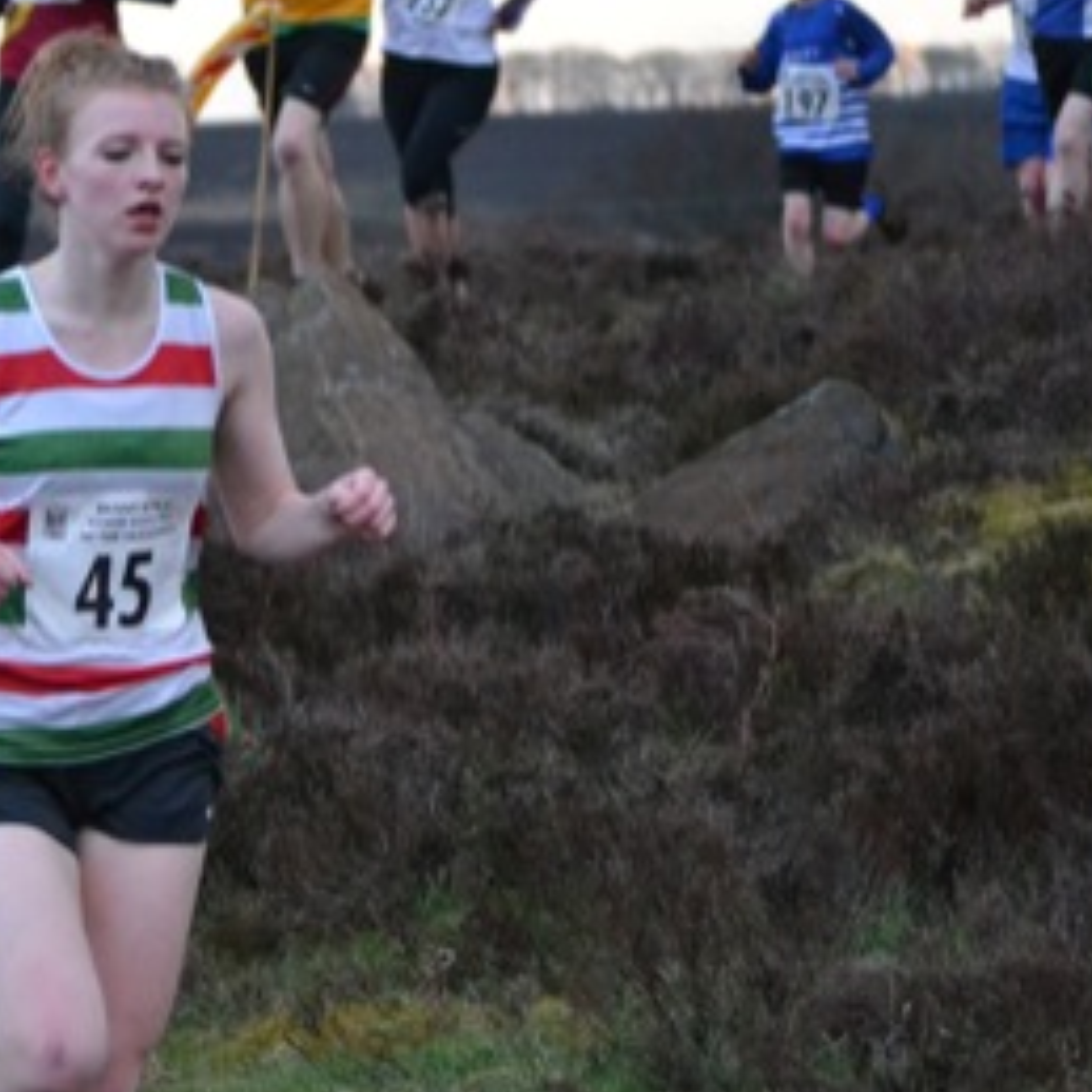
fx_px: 10065
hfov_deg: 6.2
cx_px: -202
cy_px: 358
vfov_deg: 6.2
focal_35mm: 282
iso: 2500
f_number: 4.2
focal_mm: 82
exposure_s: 1/500
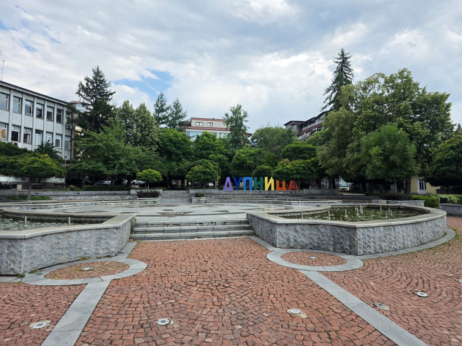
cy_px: 173
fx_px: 307
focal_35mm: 23
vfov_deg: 58.9
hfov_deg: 73.9
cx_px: 231
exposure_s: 1/3436
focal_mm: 6.25
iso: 80
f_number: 1.7
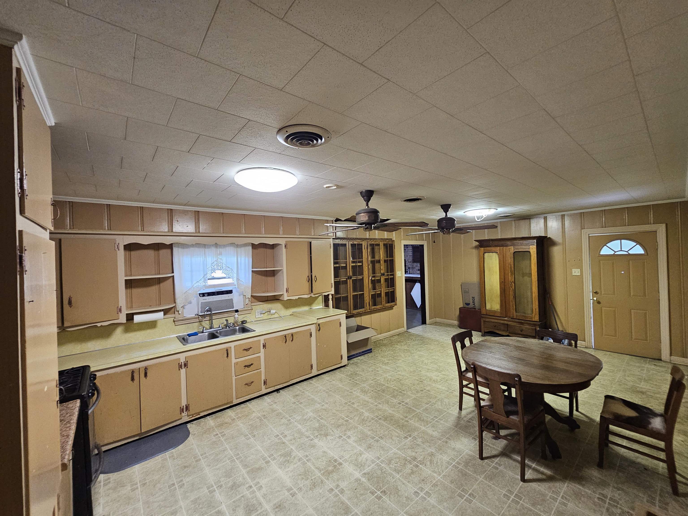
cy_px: 258
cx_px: 344
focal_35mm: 13
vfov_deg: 89.9
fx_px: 258
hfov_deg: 106.2
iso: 400
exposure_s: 1/30
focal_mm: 2.2
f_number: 2.2
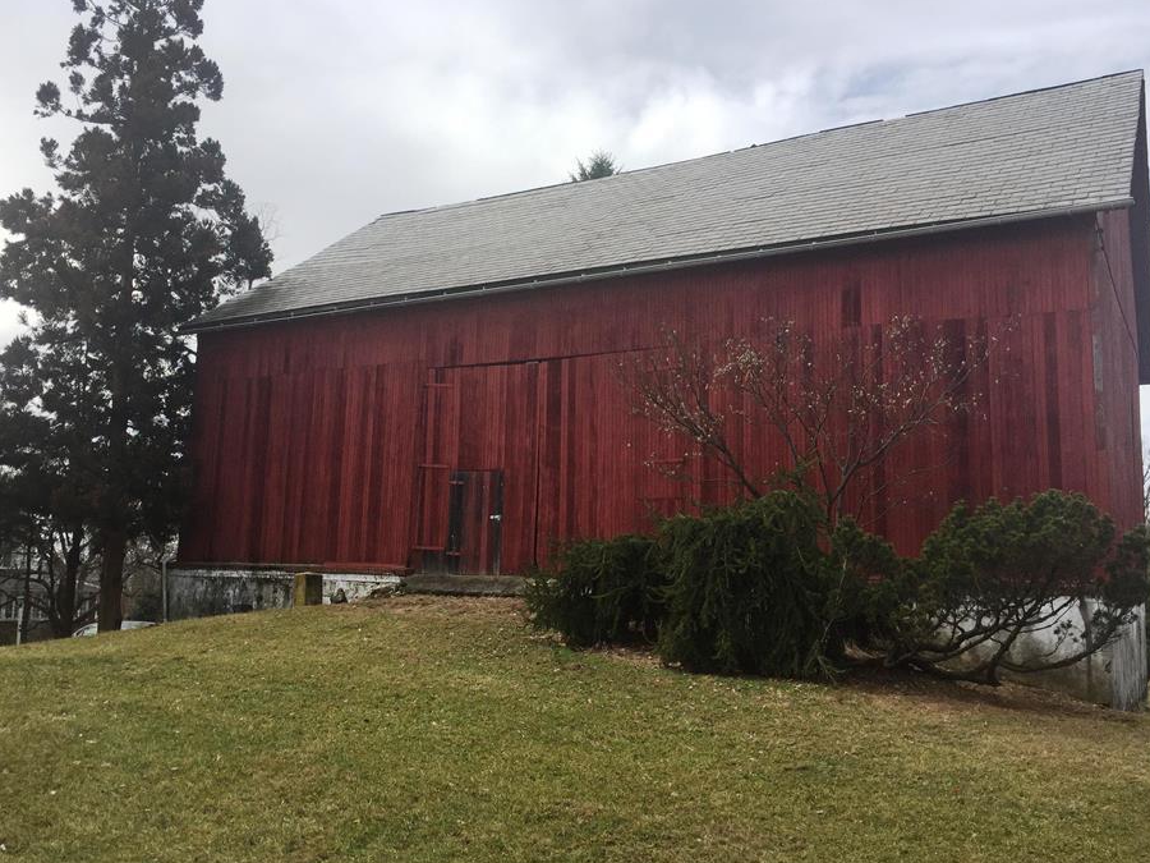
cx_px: 510
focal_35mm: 33
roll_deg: -2.1
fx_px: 1096
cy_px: 445
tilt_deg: +4.8
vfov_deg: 42.9
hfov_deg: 55.2
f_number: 2.2
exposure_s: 1/1883
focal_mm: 4.15
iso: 32
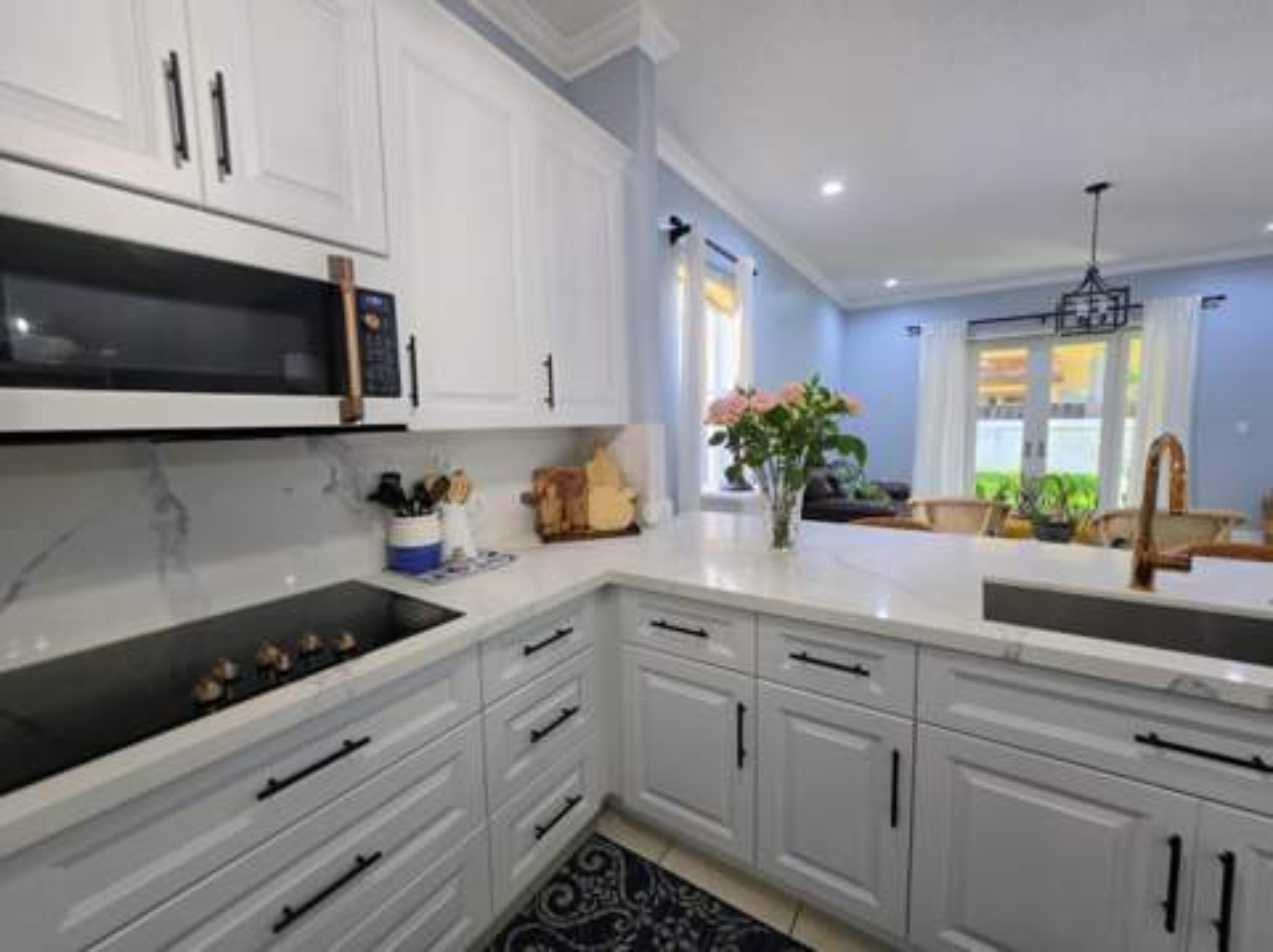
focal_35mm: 13
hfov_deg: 106.2
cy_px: 476
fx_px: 478
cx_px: 636
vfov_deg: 89.8
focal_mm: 2.2
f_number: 1.9
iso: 125
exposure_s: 1/120
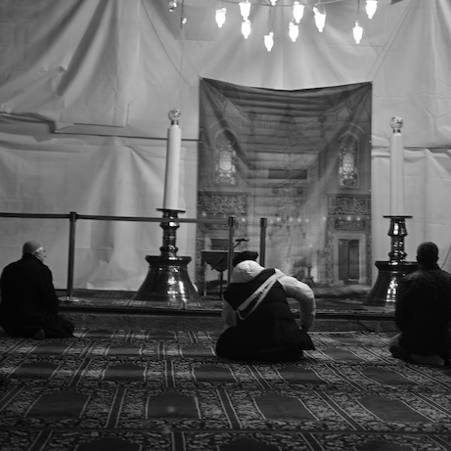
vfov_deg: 29.1
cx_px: 239
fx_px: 870
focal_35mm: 59
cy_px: 213
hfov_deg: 29.1
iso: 100
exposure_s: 1/13
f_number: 2
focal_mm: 40
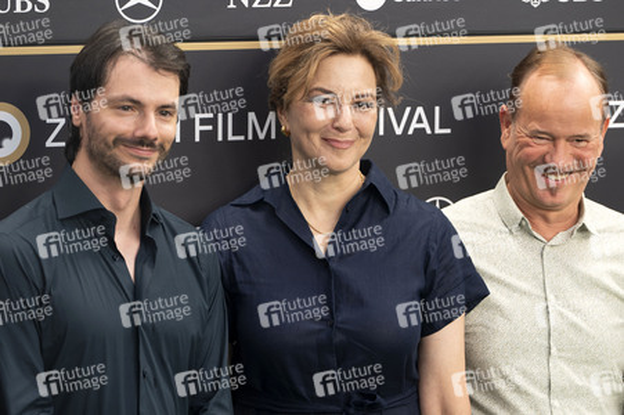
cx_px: 350
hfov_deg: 10.8
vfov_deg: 7.2
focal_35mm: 190
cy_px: 243
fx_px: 3286
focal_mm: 159
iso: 400
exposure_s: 1/200
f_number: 4.5
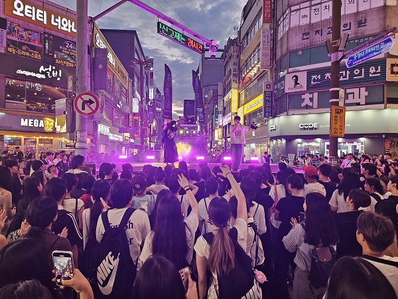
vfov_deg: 56.8
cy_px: 150
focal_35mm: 24
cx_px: 199
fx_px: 276
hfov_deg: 71.6
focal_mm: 5
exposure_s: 1/120
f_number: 1.8
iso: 250
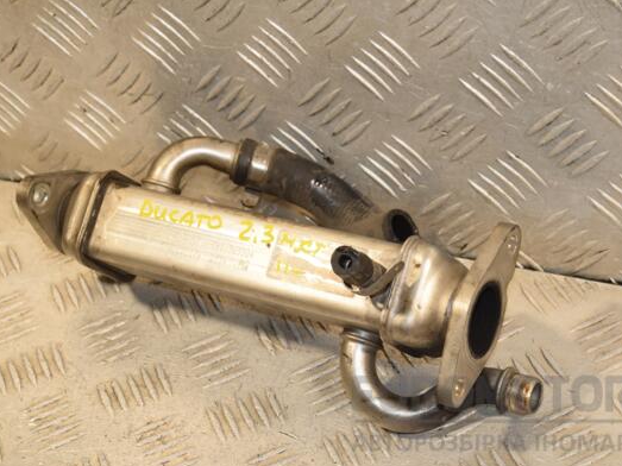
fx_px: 1545
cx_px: 329
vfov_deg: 17.2
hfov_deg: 22.8
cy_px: 235
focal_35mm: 86
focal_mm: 52
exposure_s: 1/200
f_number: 7.1
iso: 800
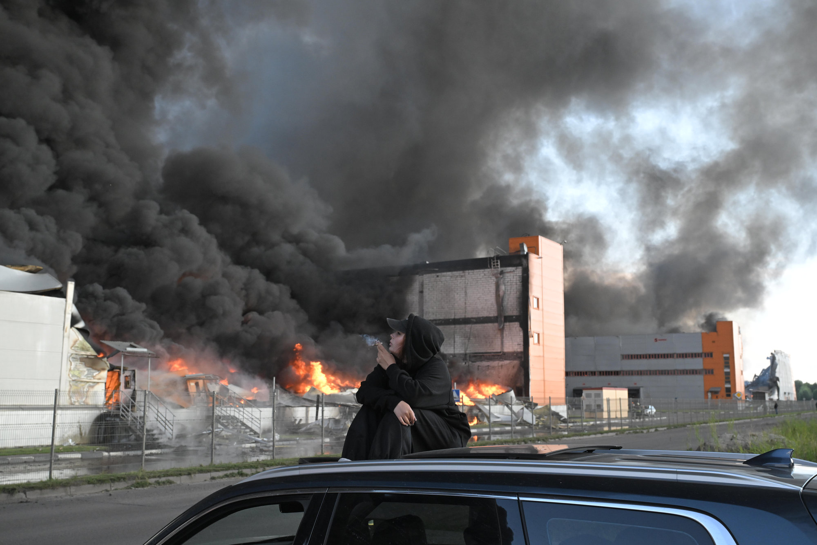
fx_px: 840
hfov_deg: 51.9
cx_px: 408
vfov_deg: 35.9
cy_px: 272
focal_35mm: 37
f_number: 6.3
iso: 2000
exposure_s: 1/800
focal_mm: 37
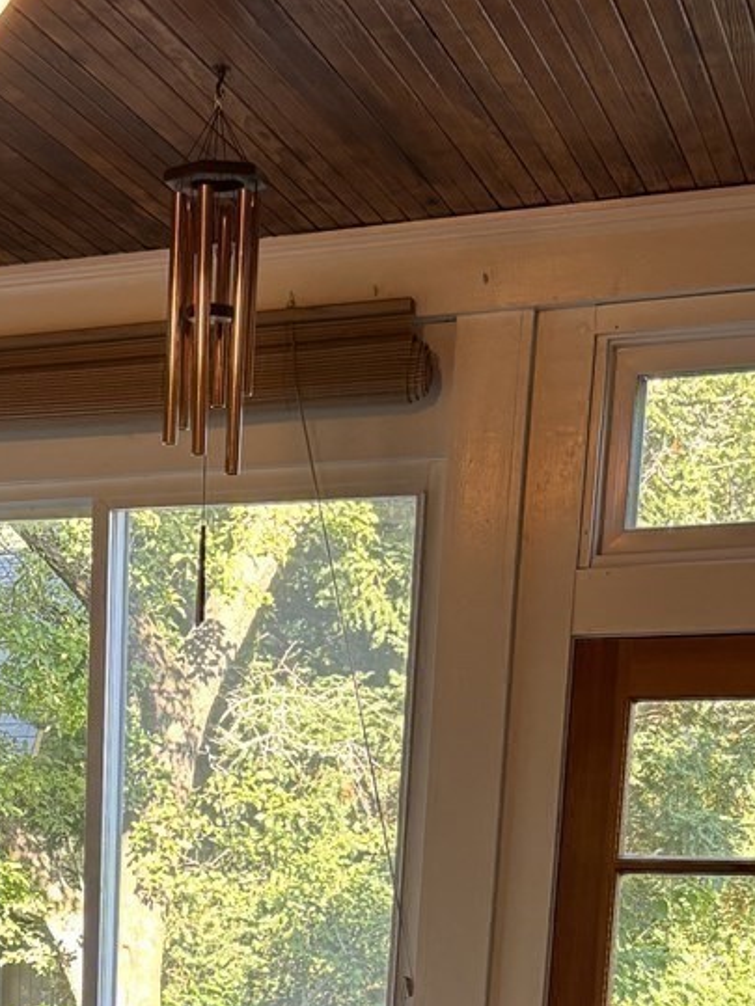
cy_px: 1414
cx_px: 9
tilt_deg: -14.0
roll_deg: -0.7
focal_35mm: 74
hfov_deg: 19.4
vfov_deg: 22.6
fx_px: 2152
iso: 80
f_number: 1.6
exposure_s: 1/60
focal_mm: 5.96
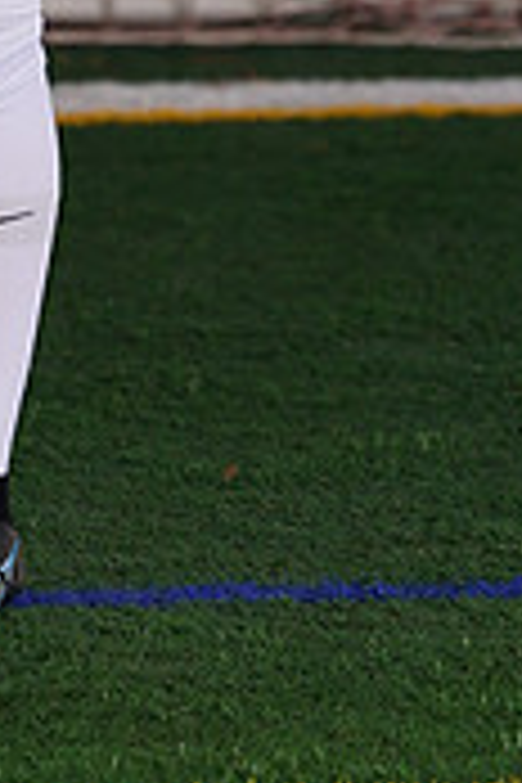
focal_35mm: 914
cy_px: -360
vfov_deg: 2.3
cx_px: -205
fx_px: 19878
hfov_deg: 1.5
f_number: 5.6
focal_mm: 274
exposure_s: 1/200
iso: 320
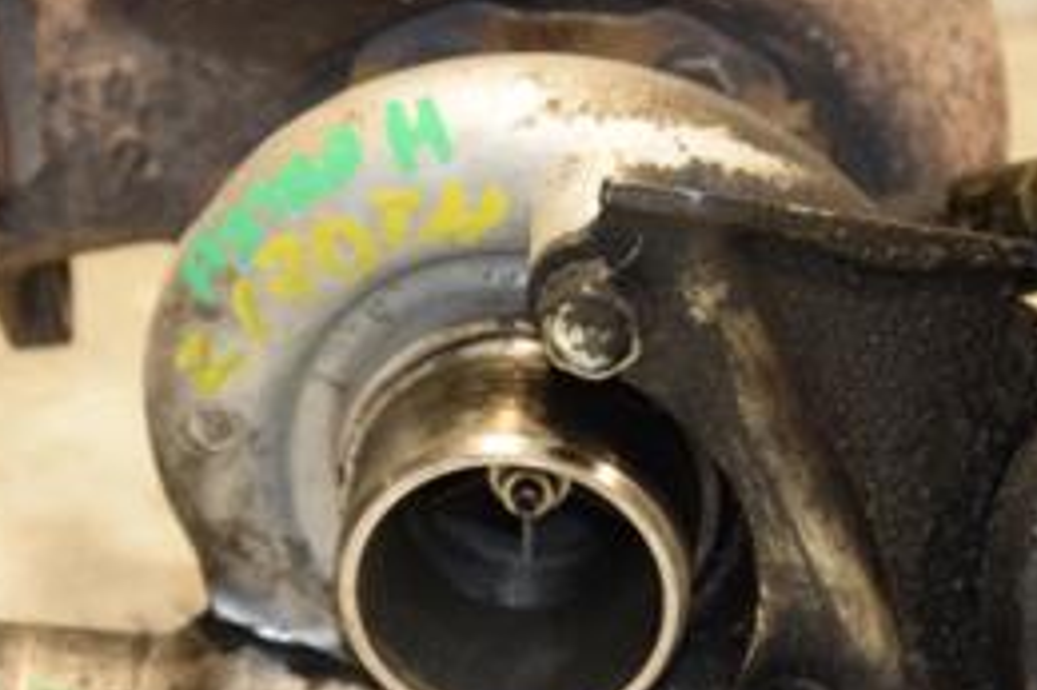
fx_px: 6189
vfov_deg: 6.4
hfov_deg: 9.6
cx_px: 530
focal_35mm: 215
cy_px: 323
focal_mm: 62
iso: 800
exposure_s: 1/100
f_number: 5.3
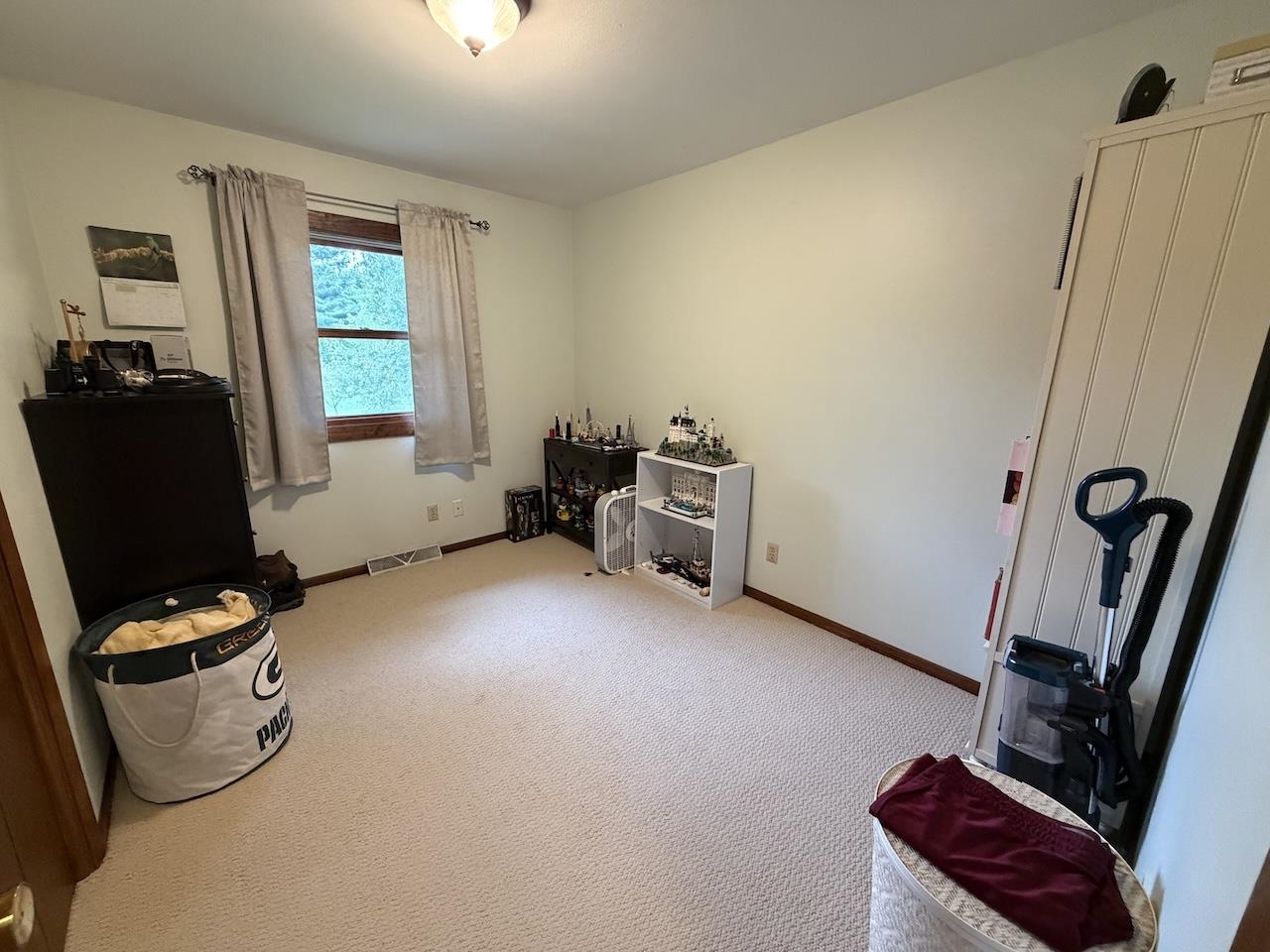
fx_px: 514
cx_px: 635
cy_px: 476
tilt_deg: -13.6
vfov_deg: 85.7
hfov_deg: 102.1
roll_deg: -0.3
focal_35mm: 14
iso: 500
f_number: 2.2
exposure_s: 1/60
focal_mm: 2.22
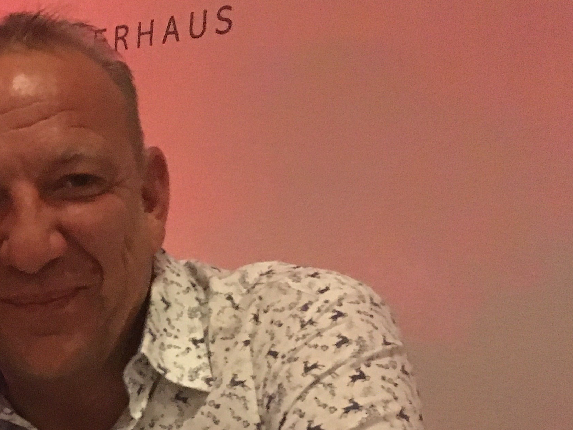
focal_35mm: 70
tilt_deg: -6.4
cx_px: -96
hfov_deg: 25.3
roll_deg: -1.2
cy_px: 404
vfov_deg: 20.5
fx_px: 1159
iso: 1000
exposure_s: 1/17
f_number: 2.2
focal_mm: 4.15
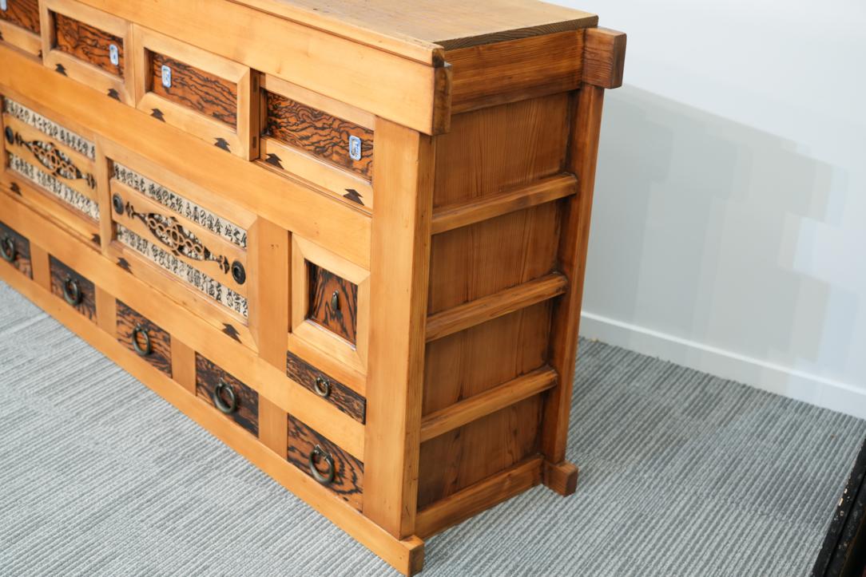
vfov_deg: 27.5
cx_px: 433
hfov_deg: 40.3
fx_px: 1179
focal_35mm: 49
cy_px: 288
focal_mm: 49
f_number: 4
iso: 1250
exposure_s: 1/50
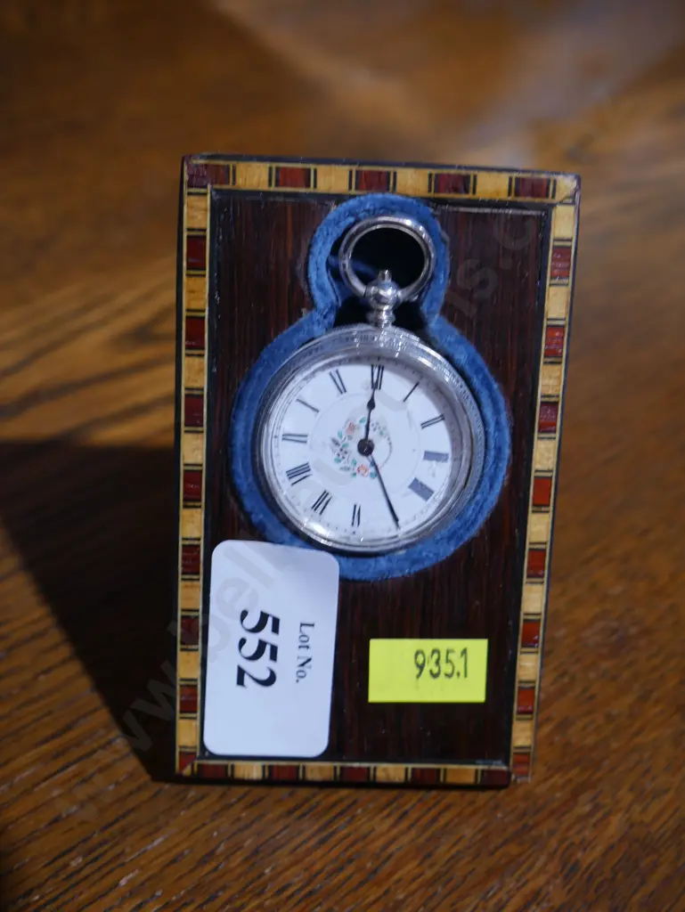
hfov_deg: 36.0
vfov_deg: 46.8
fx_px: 1055
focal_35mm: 40
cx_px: 342
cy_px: 456
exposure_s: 1/60
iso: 400
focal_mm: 20
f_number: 4.4
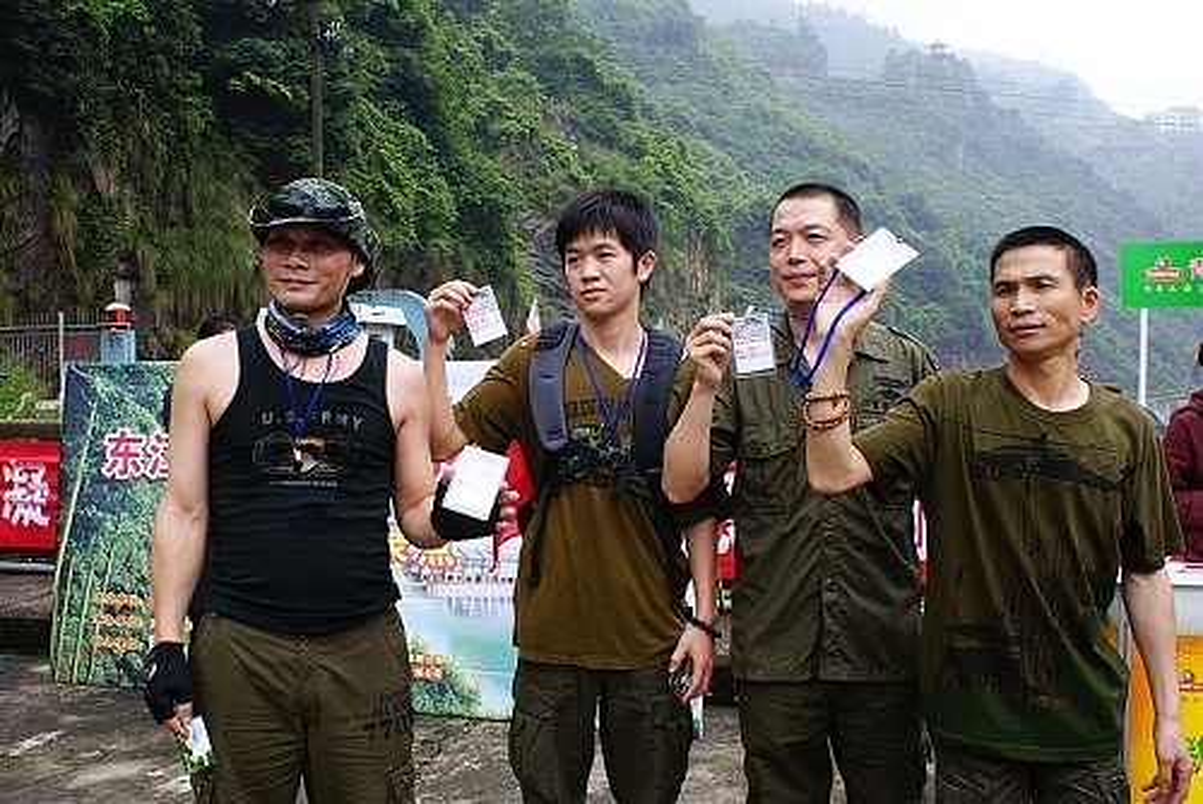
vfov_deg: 36.9
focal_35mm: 36
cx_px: 602
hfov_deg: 53.1
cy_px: 402
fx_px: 1204
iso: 200
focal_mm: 24
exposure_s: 1/60
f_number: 10
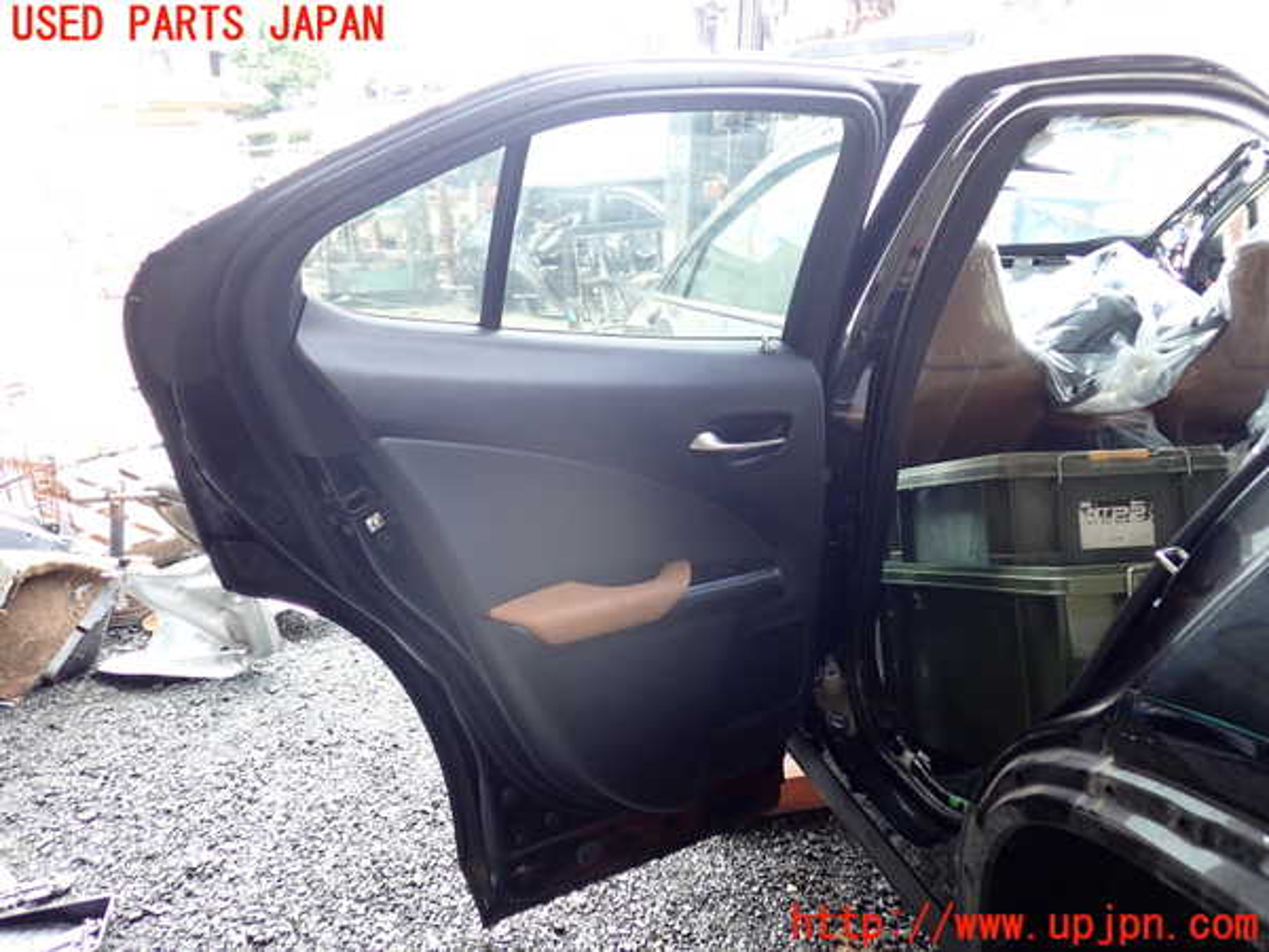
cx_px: 634
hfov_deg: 60.0
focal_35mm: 30
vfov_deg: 46.8
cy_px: 476
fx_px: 1100
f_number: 2.3
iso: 200
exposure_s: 1/100
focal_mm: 5.4
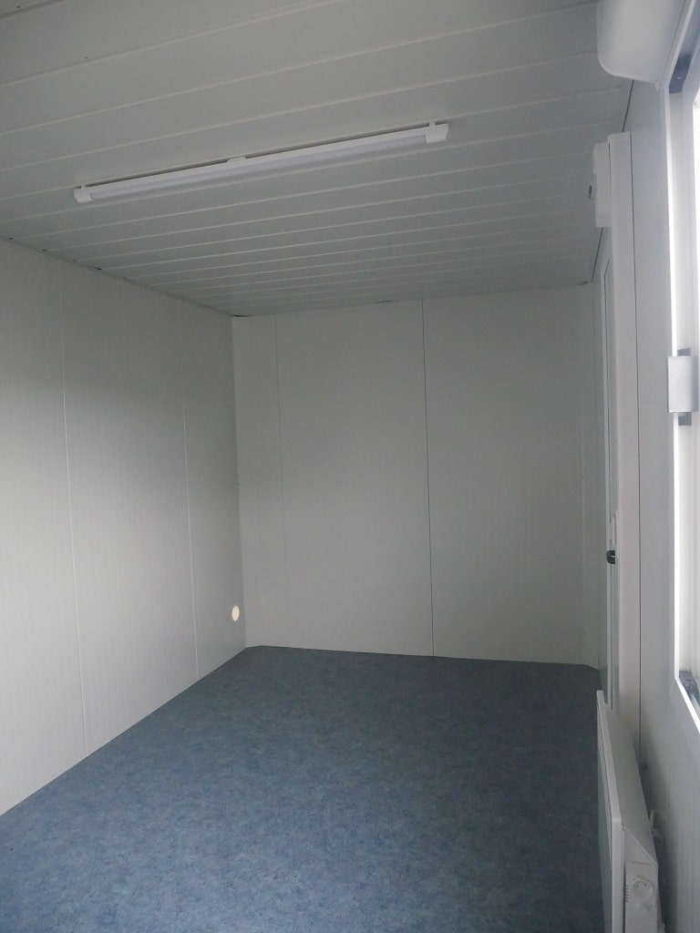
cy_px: 466
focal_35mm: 24
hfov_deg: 56.8
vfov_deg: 71.6
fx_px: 647
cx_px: 350
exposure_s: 1/160
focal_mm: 12
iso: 3200
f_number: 3.5
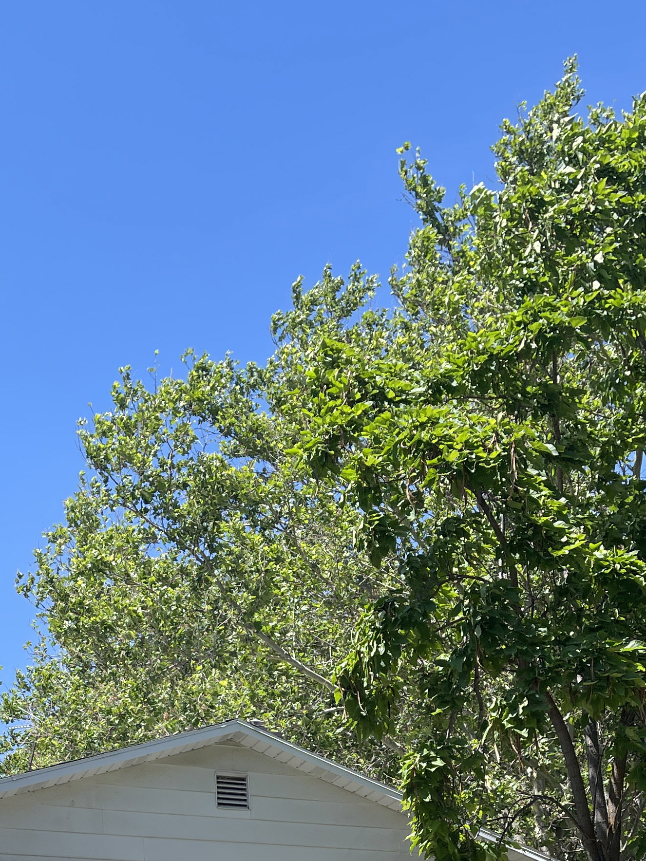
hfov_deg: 25.7
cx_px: 324
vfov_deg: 30.6
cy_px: 923
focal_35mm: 57
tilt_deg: +10.2
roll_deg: +4.1
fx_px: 1418
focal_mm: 5.1
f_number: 1.6
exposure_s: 1/1597
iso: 32
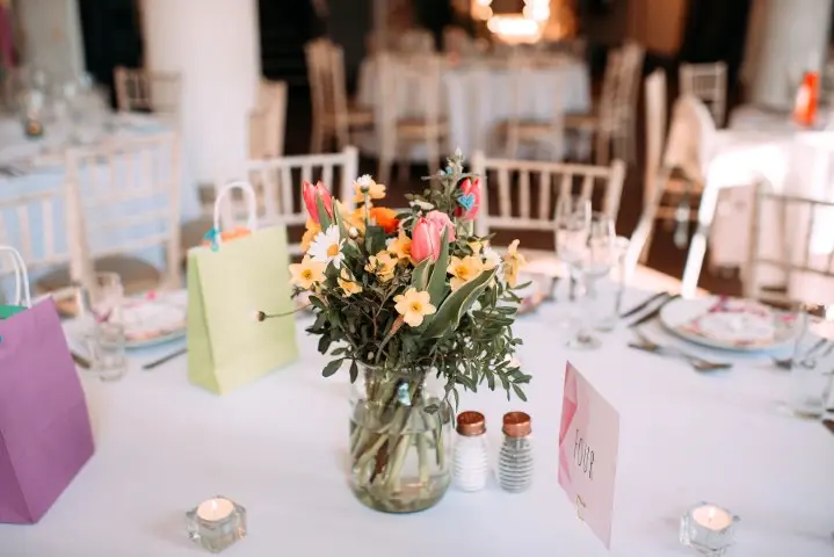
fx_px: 811
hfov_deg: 54.4
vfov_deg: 37.9
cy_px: 278
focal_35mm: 35
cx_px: 417
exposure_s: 1/200
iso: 220
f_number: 2.5
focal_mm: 35
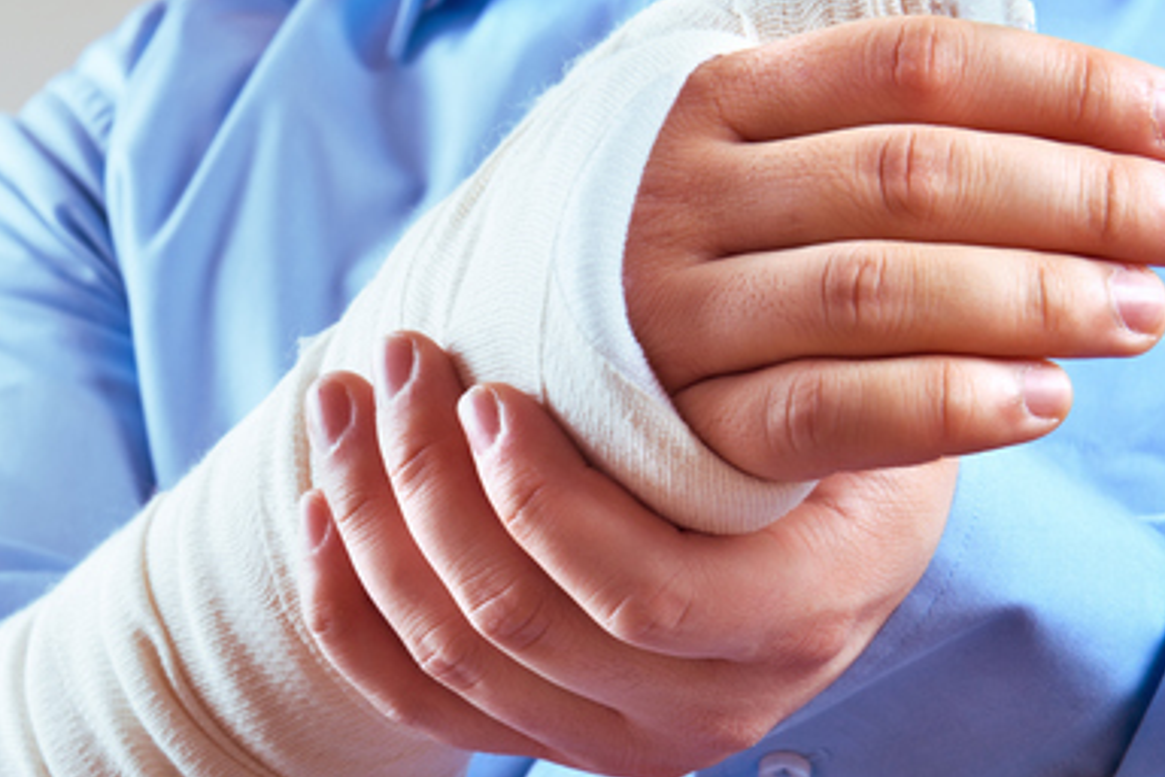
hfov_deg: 17.4
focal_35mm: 117
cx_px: 361
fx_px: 3786
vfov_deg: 11.7
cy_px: 530
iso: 100
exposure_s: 1/125
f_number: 11
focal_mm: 62
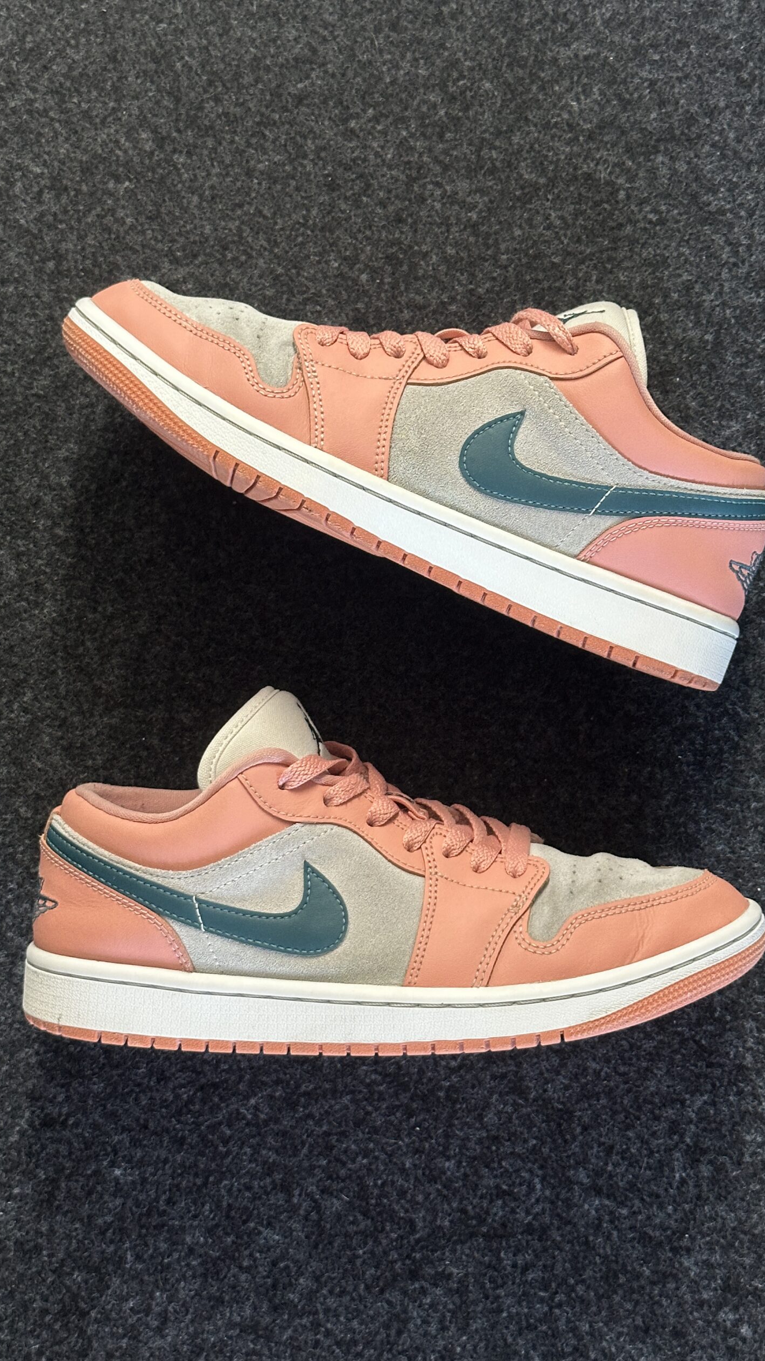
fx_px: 1911
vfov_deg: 39.2
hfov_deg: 22.6
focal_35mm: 53
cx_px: 414
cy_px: 680
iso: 250
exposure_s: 1/33
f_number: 1.78
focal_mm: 6.86
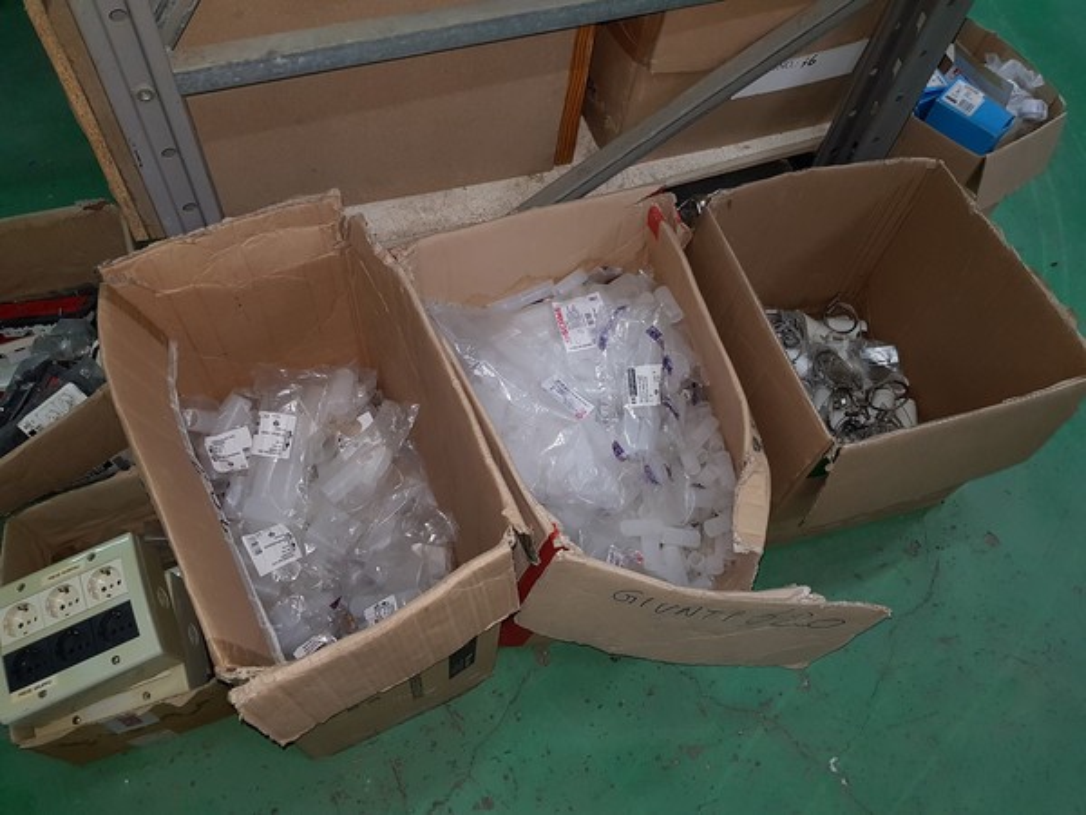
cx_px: 543
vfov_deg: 53.1
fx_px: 816
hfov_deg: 67.3
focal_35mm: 26
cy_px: 408
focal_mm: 4.2
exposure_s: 1/50
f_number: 1.7
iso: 125
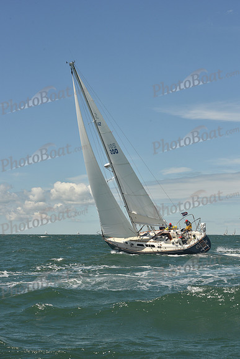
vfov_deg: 28.8
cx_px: 120
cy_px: 180
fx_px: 700
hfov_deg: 19.5
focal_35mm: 70
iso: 320
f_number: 13
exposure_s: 1/800
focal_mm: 70
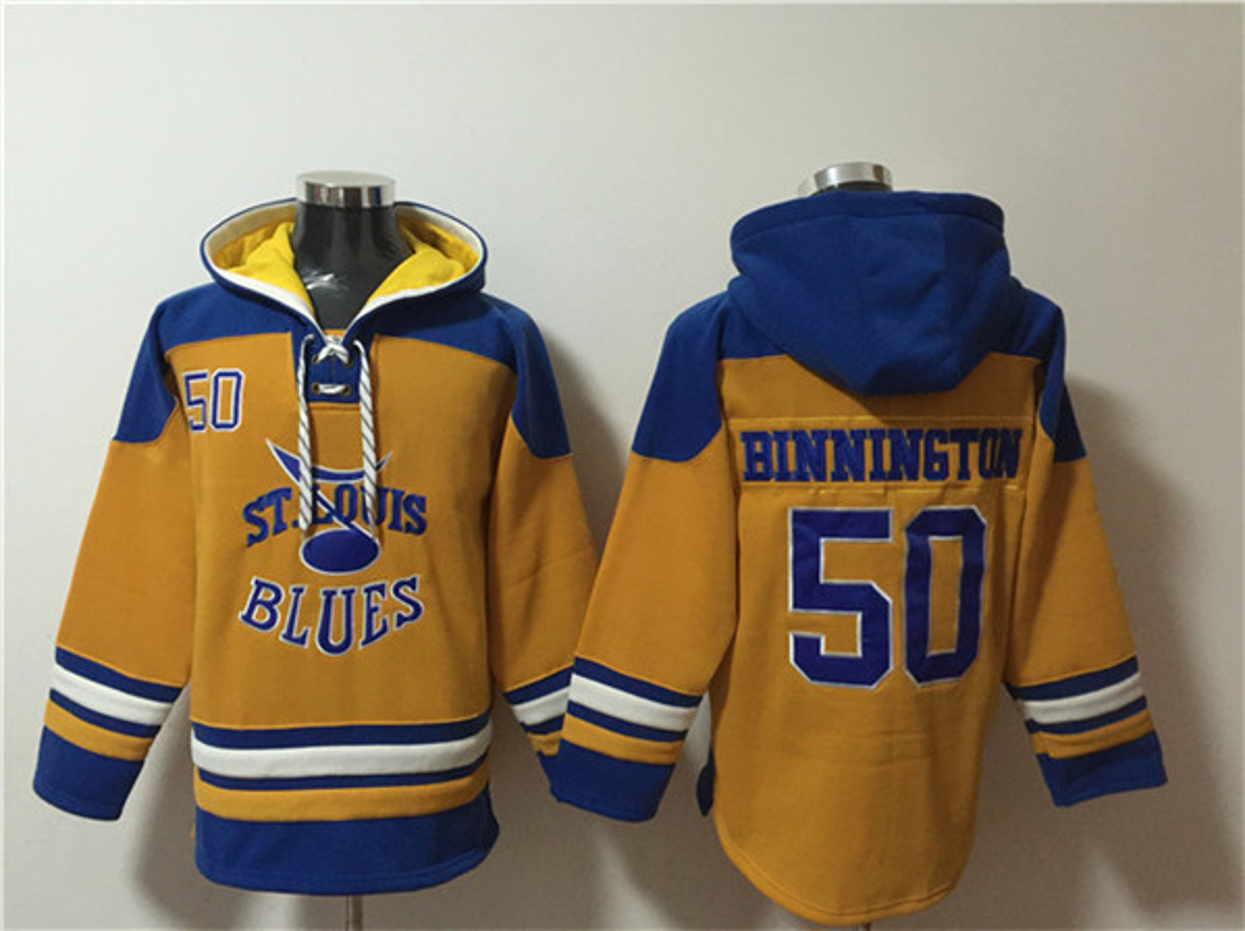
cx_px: 622
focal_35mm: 29
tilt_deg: -2.1
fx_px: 1042
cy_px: 466
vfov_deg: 48.2
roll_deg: -1.2
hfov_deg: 61.7
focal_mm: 4.15
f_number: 2.2
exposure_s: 1/8
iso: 160
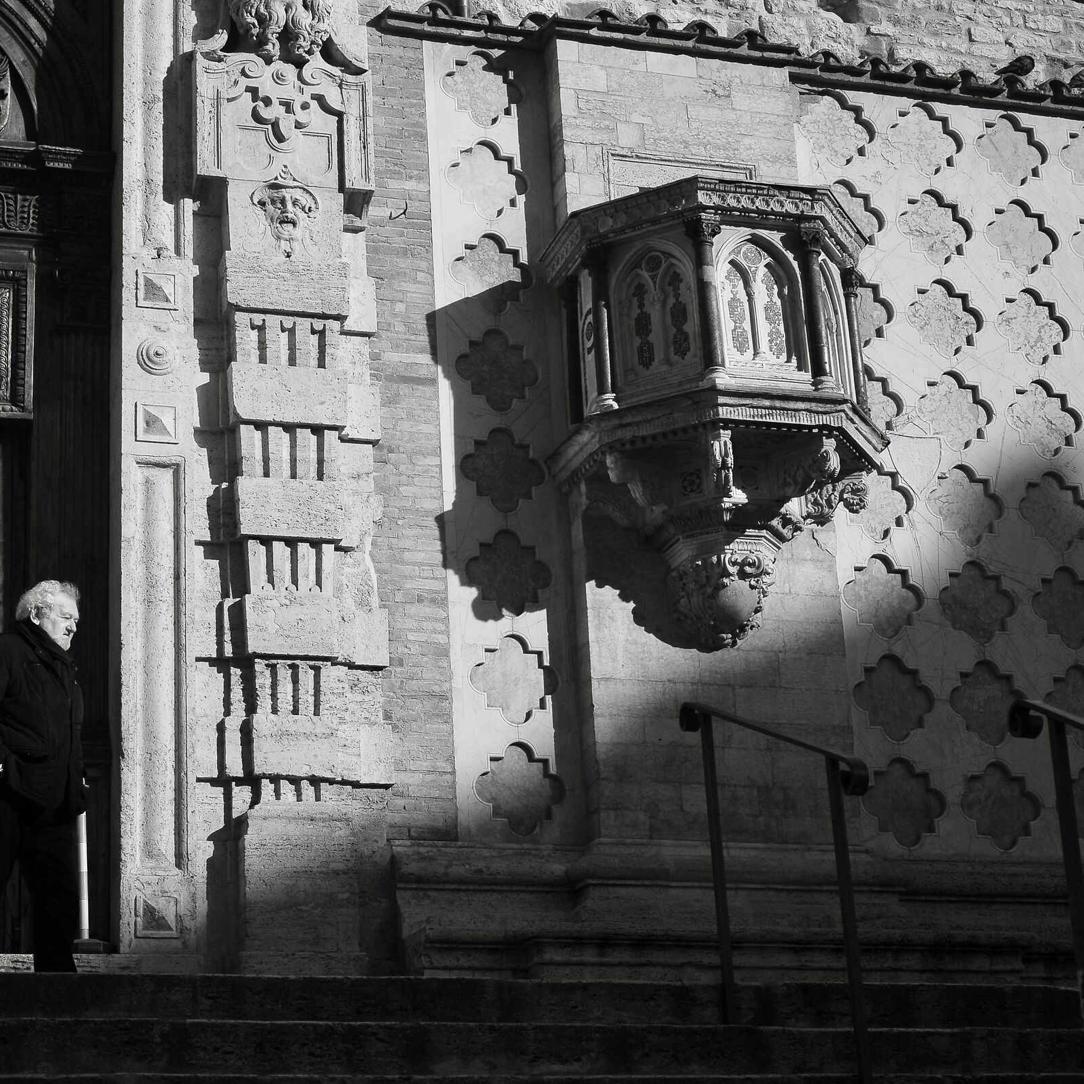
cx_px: 423
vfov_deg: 26.9
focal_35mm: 64
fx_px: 2267
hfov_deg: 26.8
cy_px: 541
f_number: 8
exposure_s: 1/1000
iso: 400
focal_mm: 50
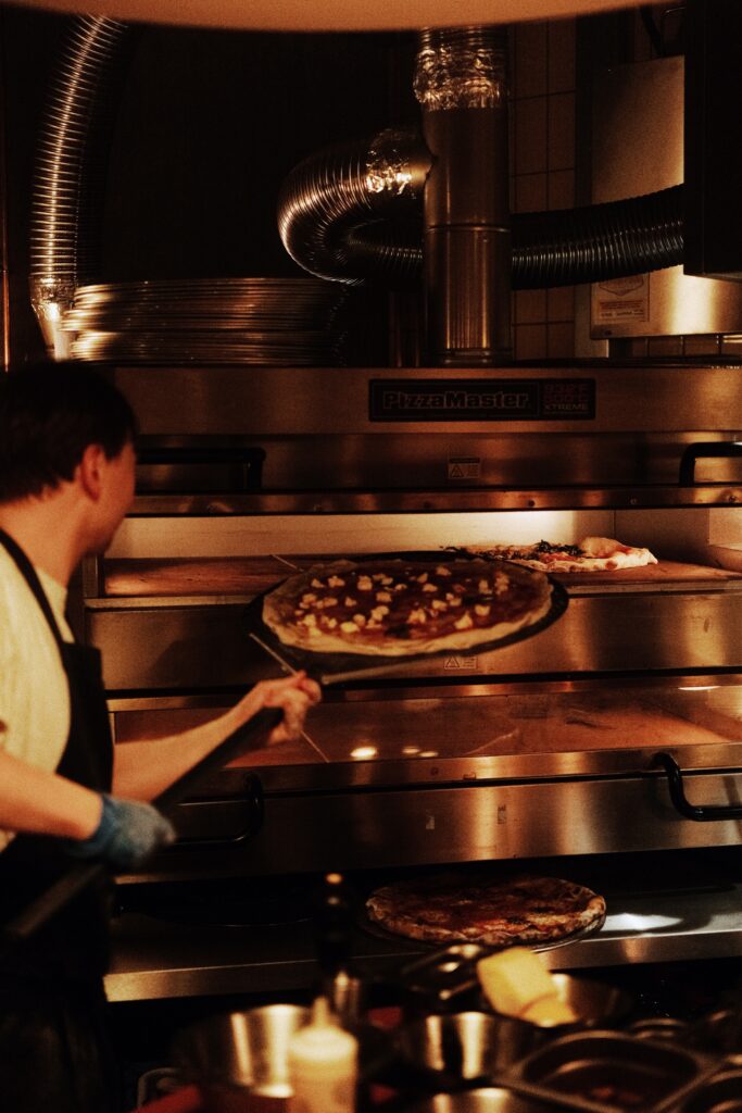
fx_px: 1545
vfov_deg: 39.6
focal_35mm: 50
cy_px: 556
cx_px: 371
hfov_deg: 27.0
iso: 1600
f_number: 1.4
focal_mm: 33
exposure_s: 1/900
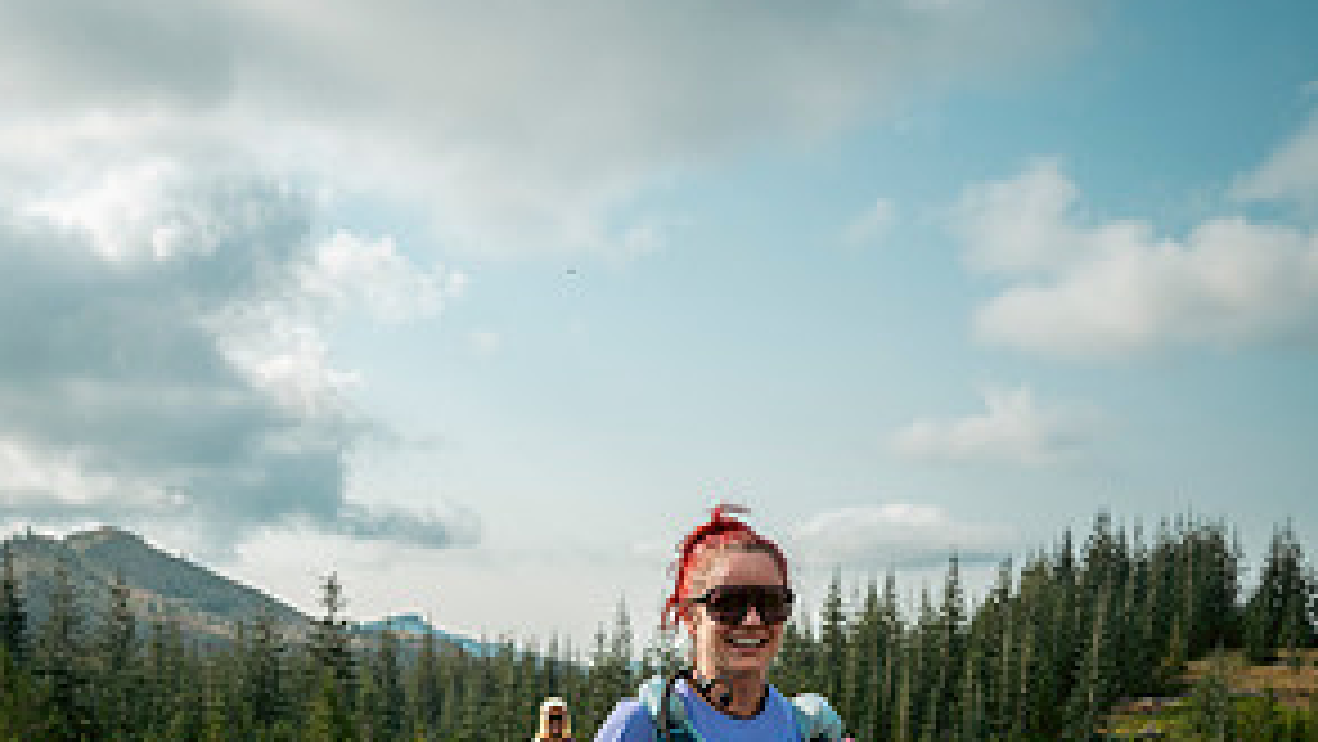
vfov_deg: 26.8
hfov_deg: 49.4
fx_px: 1433
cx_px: 652
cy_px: 805
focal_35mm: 41
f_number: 3.5
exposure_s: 1/2000
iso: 100
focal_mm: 25.5
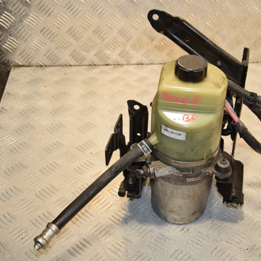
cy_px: 130
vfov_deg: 31.6
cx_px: 172
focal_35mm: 54
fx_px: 461
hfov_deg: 31.4
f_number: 7.1
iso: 800
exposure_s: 1/200
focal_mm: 28
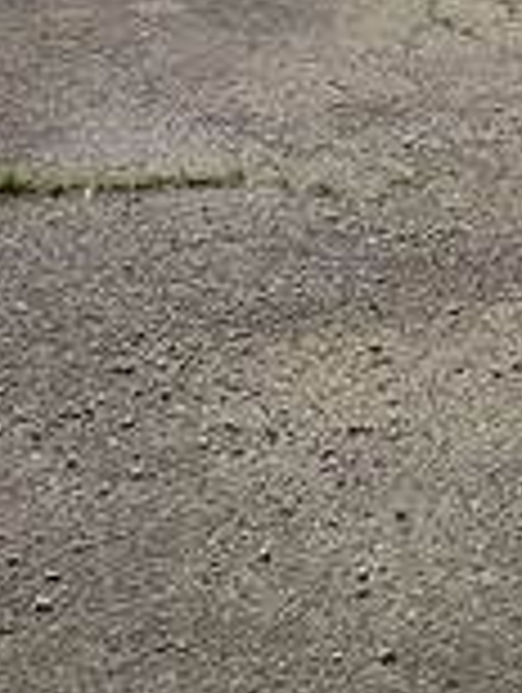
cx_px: 927
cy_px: -27
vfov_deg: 23.0
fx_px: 1624
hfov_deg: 15.7
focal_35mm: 81
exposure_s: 1/6489
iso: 50
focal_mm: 2.2
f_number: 2.2
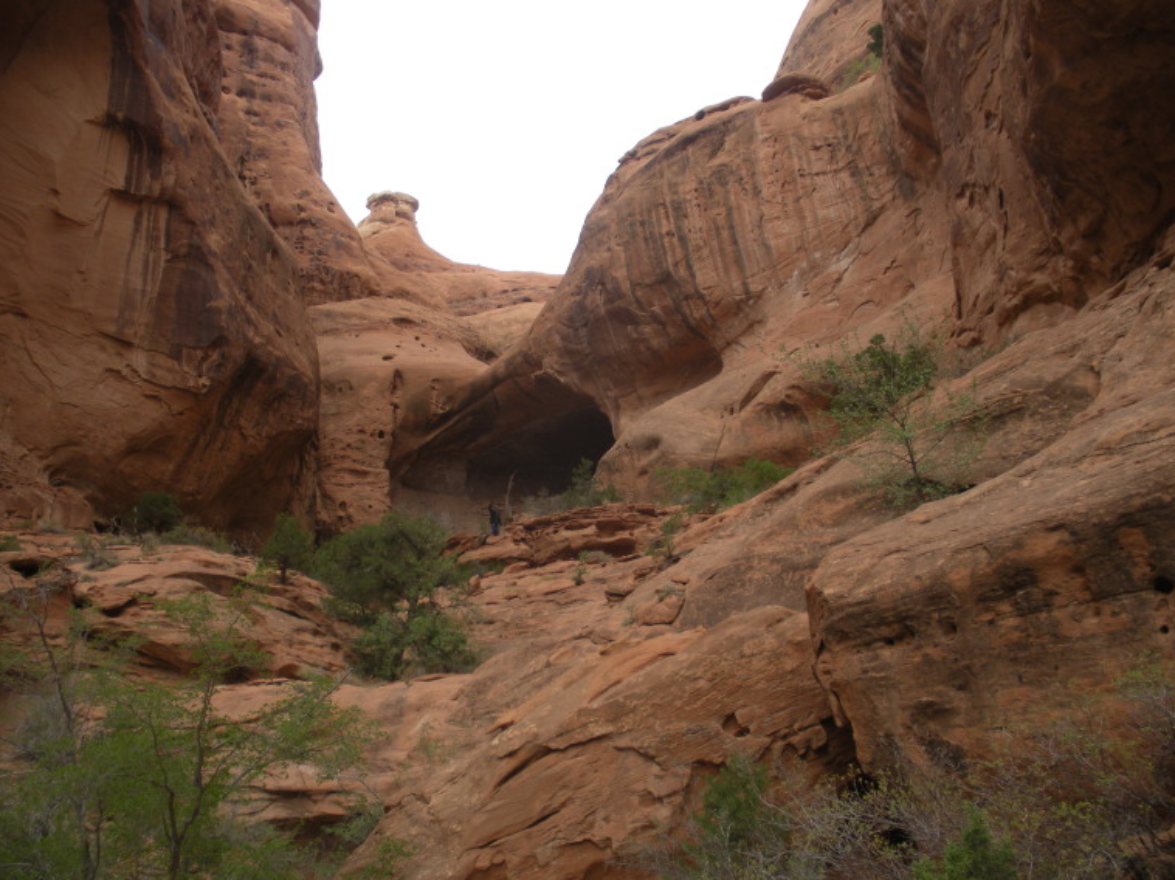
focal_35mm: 38
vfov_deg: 37.7
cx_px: 601
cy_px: 445
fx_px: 1289
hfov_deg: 49.0
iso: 64
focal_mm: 6.3
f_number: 3.5
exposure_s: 1/277
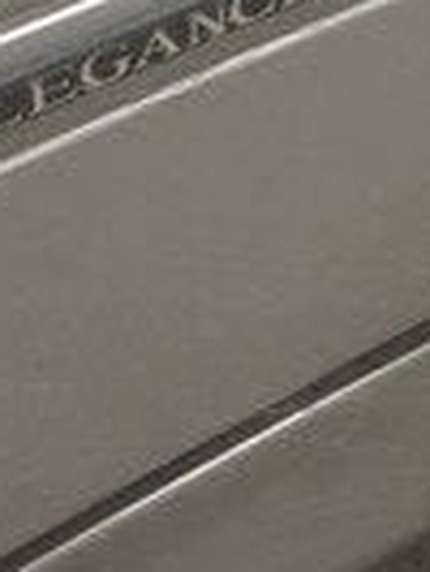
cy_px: -168
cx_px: 568
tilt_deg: -31.1
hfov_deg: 13.2
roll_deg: +1.7
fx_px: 1786
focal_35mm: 108
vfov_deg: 17.1
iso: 32
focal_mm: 4.15
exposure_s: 1/206
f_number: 2.2
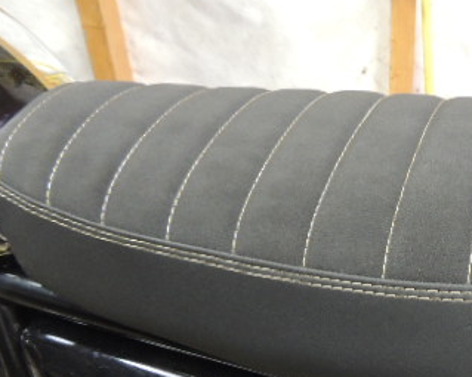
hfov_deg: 37.2
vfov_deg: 31.9
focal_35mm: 47
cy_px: 242
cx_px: 416
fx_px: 656
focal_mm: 4.3
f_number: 3
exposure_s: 1/10
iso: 400
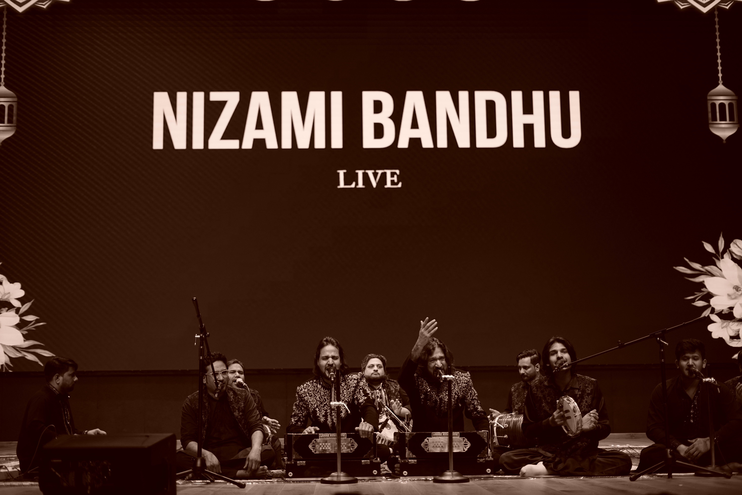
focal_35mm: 50
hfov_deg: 39.6
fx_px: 1030
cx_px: 371
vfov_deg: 27.0
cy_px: 248
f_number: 1.8
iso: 640
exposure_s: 1/320
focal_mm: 50
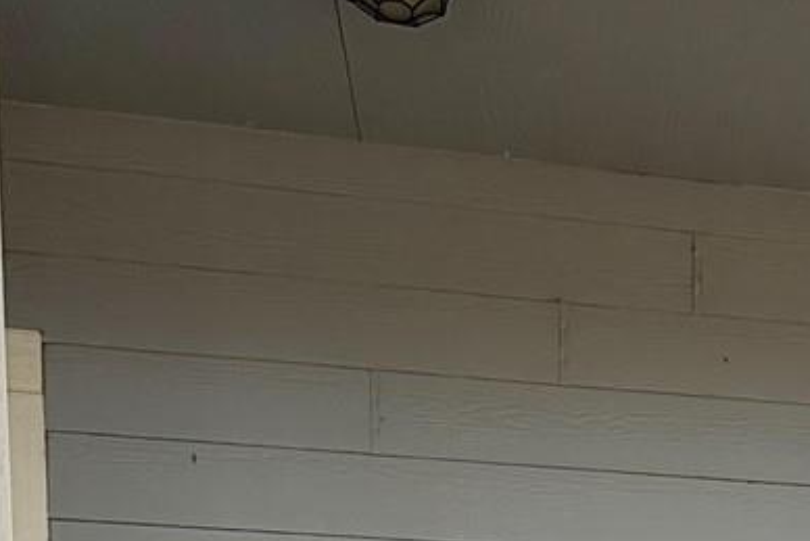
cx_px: 731
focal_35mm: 60
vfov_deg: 17.6
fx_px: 1350
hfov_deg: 31.8
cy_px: 1013
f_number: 2.2
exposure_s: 1/970
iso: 50
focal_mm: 2.22
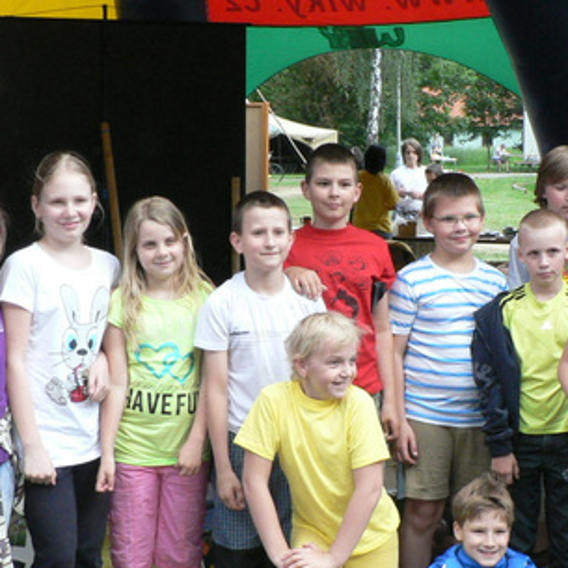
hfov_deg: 23.5
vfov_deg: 23.7
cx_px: 399
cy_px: 277
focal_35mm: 73
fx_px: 1355
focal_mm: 6
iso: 200
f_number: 4.5
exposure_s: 1/200
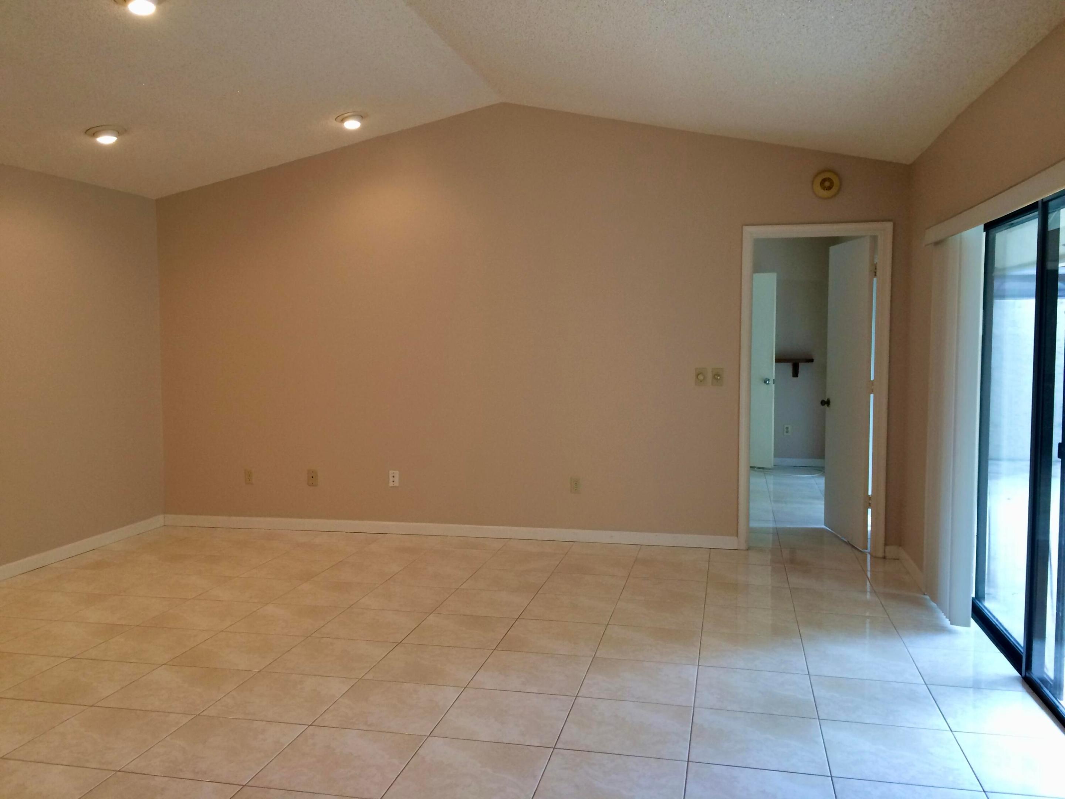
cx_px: 532
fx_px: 892
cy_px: 400
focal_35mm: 29
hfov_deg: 61.7
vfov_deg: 48.2
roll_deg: +0.5
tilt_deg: -3.7
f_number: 2.2
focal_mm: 4.15
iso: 50
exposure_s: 1/30
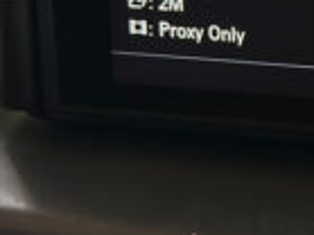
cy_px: -75
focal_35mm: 193
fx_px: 1749
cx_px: 361
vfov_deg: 7.6
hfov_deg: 10.1
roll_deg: -0.1
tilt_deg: -20.7
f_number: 1.78
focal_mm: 6.86
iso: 400
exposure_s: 1/55
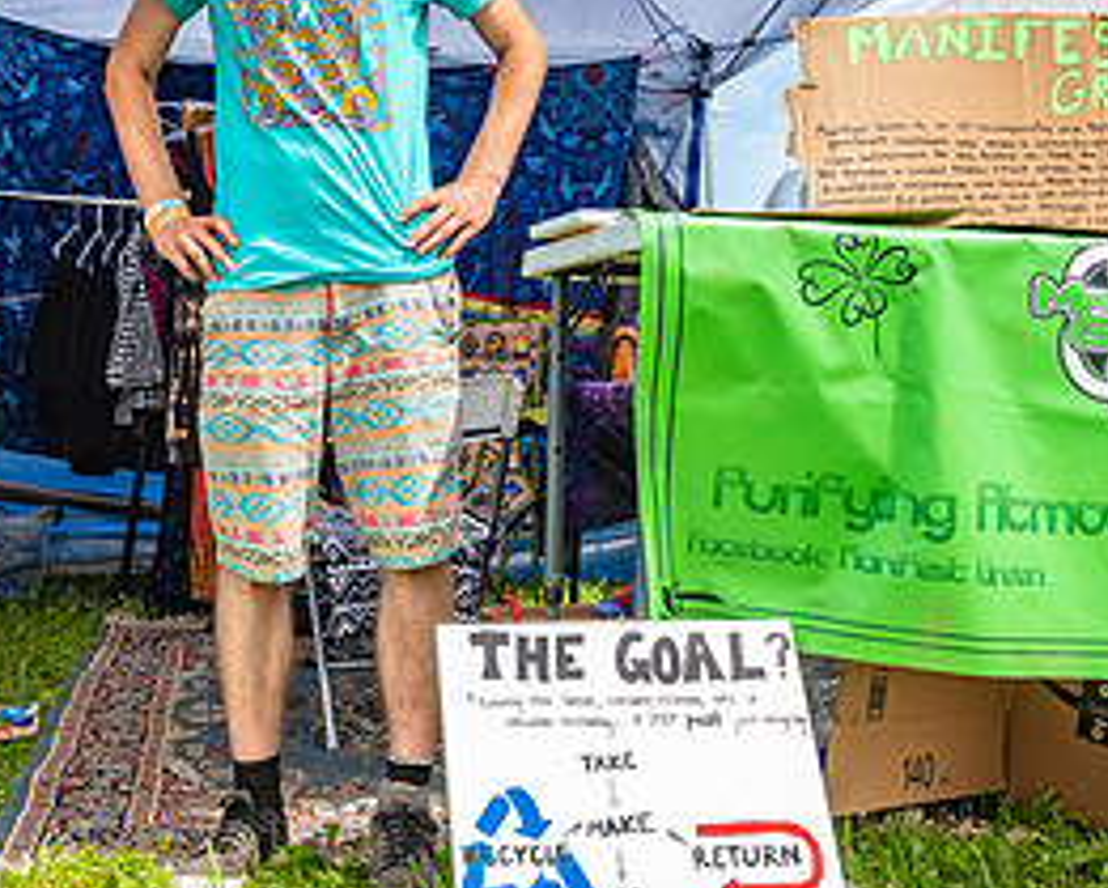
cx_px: 352
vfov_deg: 29.7
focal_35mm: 50
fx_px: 1640
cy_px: 206
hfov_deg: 36.9
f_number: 7.1
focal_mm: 24
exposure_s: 1/320
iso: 100
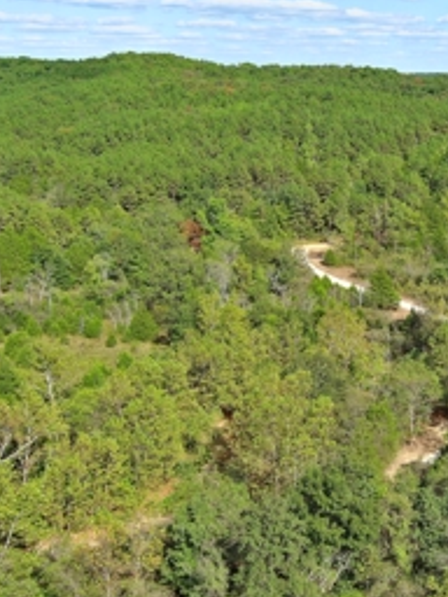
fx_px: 846
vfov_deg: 38.9
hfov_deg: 28.0
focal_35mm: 49
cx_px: 441
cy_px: 268
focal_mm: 10.57
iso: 100
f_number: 2.8
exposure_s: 1/1101
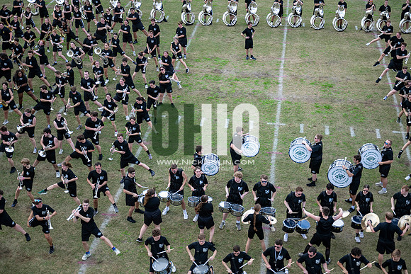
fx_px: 662
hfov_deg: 34.5
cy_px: 137
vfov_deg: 23.4
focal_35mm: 58
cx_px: 206
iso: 250
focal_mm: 58
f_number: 2.8
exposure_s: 1/1250
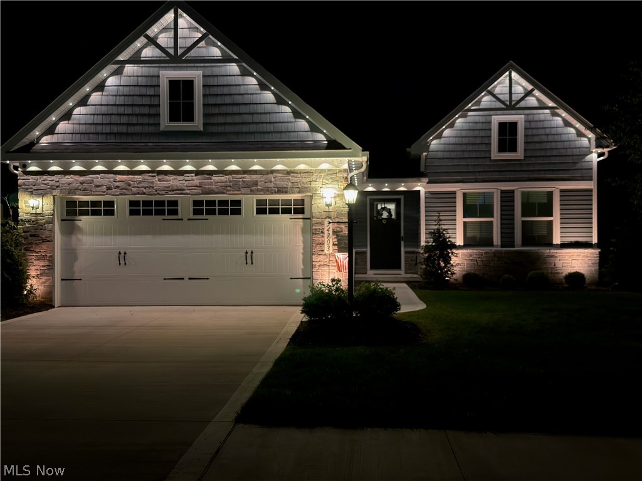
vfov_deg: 40.7
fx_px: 649
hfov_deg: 52.6
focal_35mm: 35
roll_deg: +0.5
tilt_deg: -0.1
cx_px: 321
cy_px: 240
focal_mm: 6.76
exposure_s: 1/40
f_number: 1.78
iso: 400
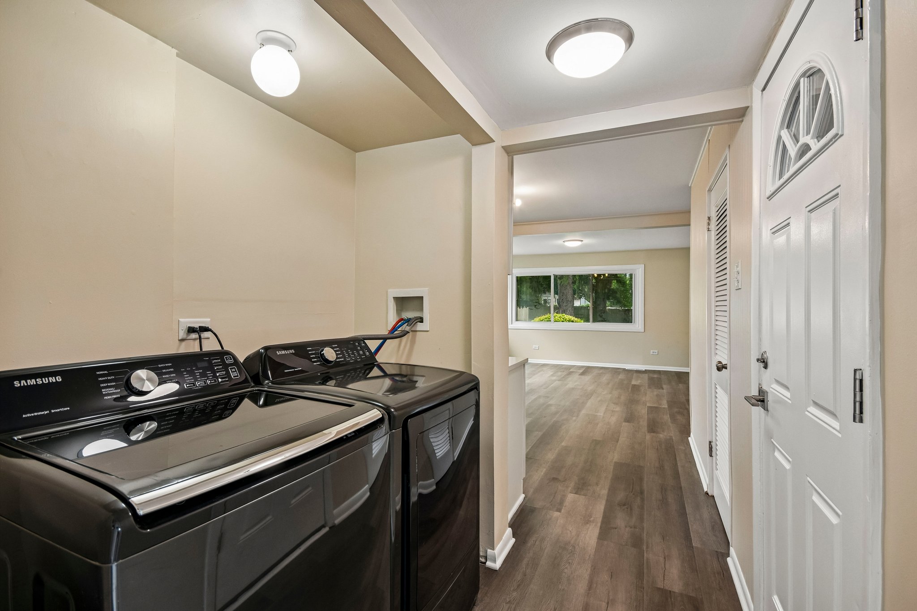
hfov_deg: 95.0
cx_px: 458
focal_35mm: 16
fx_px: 420
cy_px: 306
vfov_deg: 72.0
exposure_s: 1/15
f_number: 8
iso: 400
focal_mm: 11
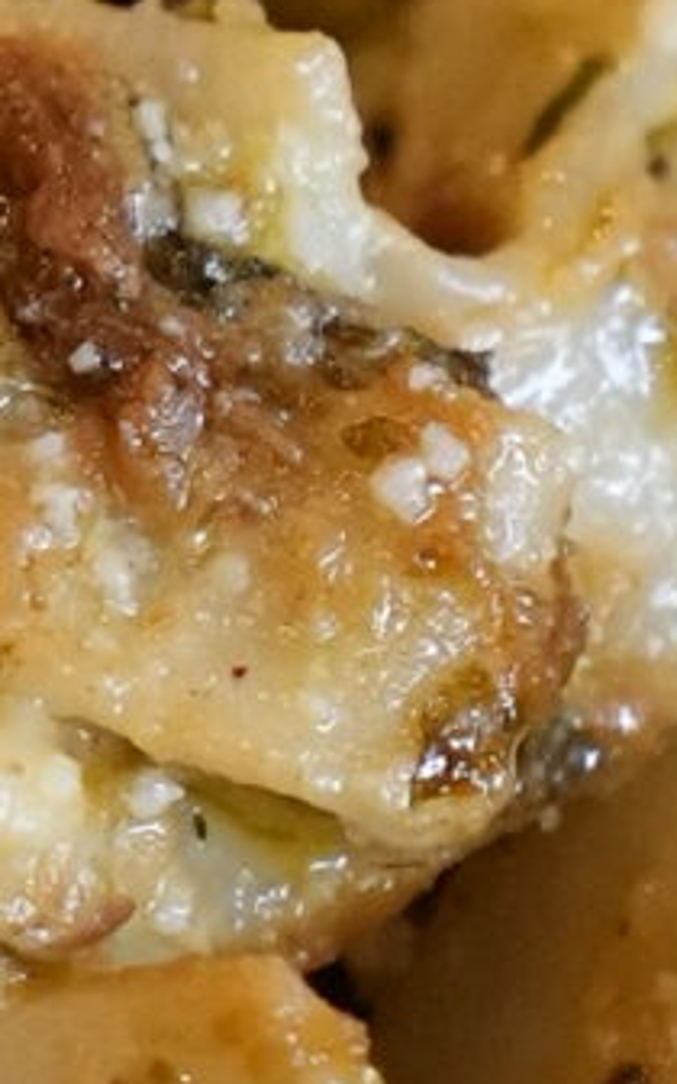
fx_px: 16059
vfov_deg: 3.9
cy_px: -123
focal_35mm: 544
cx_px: -1319
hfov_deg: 2.4
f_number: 4.5
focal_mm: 70
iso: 10000
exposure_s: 1/320
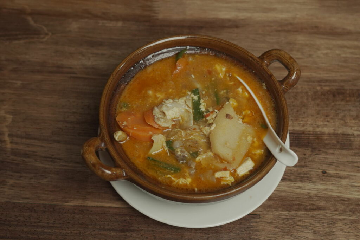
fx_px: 630
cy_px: 120
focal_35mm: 63
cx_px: 180
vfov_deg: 21.6
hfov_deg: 31.9
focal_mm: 42
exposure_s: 1/160
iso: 1000
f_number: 4.5
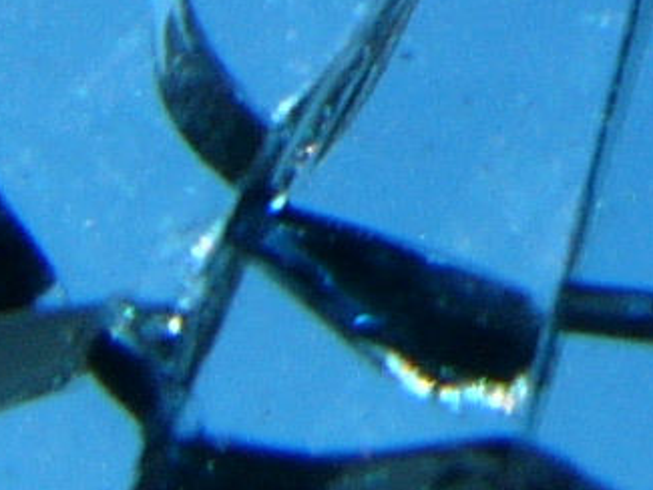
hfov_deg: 7.6
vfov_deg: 5.5
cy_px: -924
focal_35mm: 255
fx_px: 4812
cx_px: 1083
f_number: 5.2
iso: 50
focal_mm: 6
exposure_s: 1/400
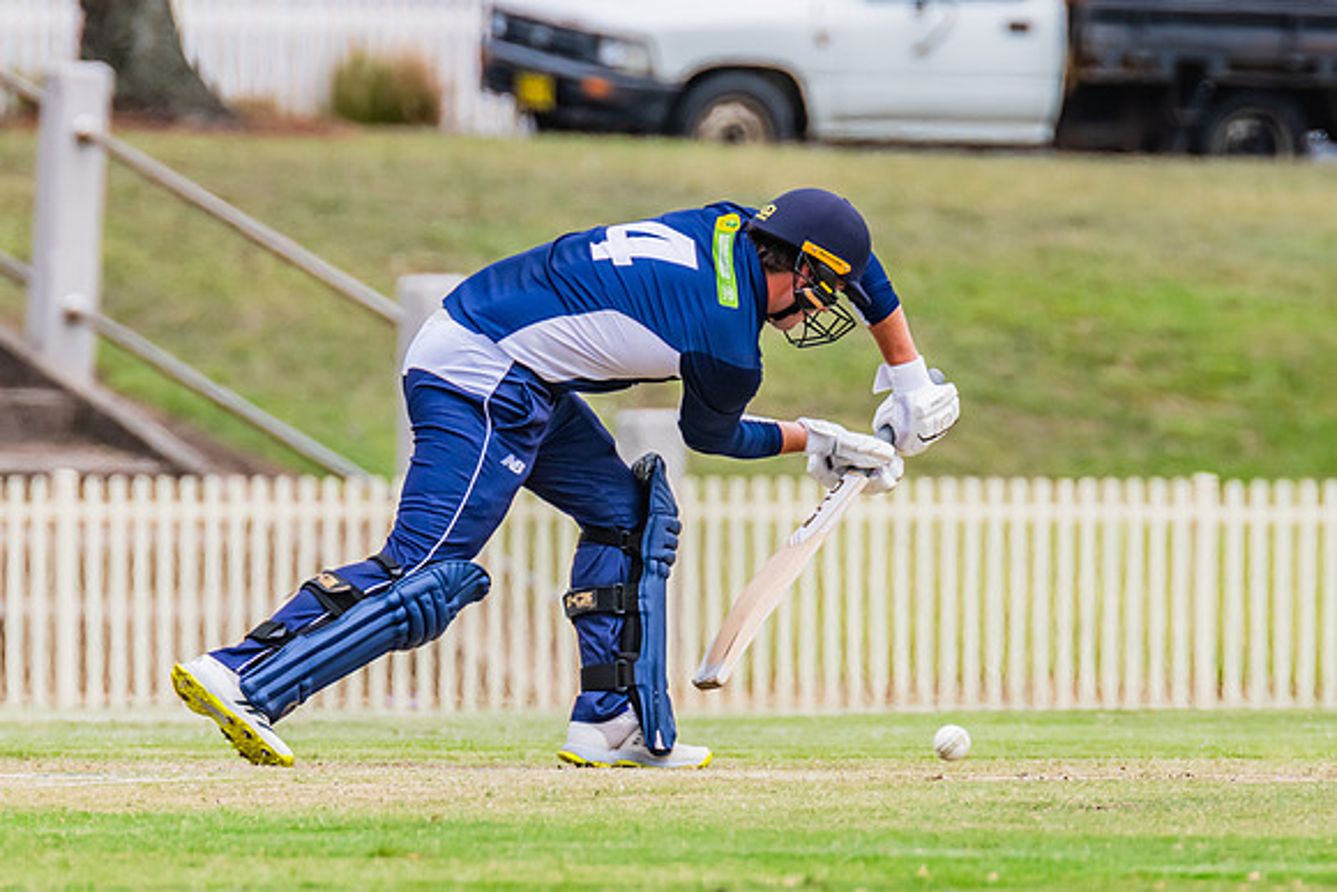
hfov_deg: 2.4
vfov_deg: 1.6
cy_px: 342
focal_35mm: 867
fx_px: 32210
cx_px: 677
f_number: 8
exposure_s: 1/2000
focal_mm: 600
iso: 800
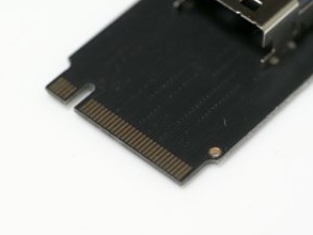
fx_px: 1484
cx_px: 131
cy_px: 112
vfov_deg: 9.1
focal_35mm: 164
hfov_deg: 12.0
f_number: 4
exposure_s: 1/125
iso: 3200
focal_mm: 60
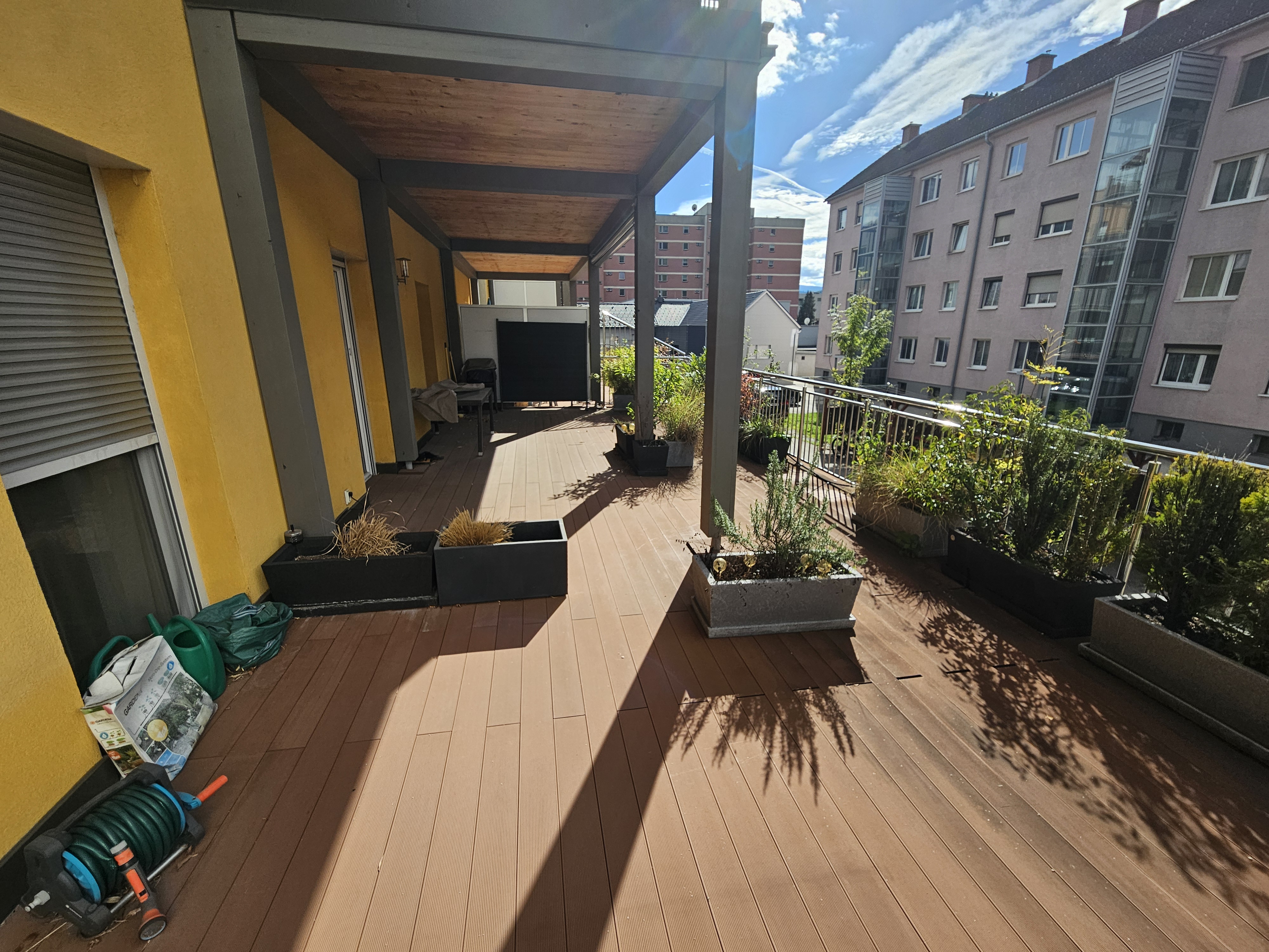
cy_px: 476
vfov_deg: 89.9
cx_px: 634
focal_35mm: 13
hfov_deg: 106.2
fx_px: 477
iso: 50
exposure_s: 1/1737
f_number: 2.2
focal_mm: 2.2
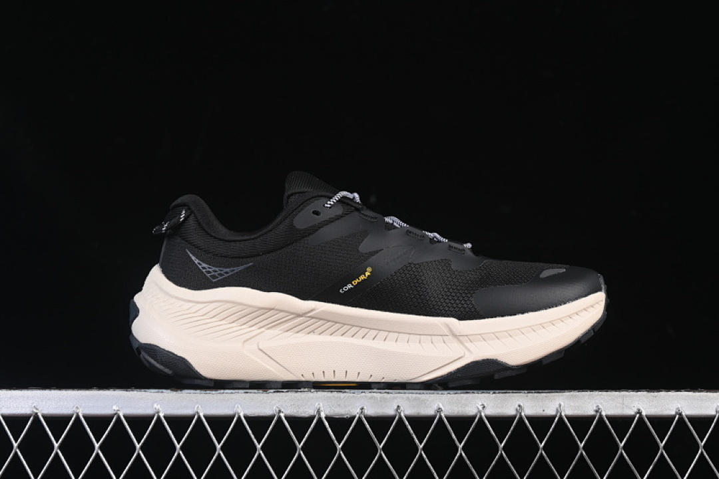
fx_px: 1498
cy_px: 240
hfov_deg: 27.0
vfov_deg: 18.2
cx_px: 360
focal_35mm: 75
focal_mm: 50
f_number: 6.3
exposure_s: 1/60
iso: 160
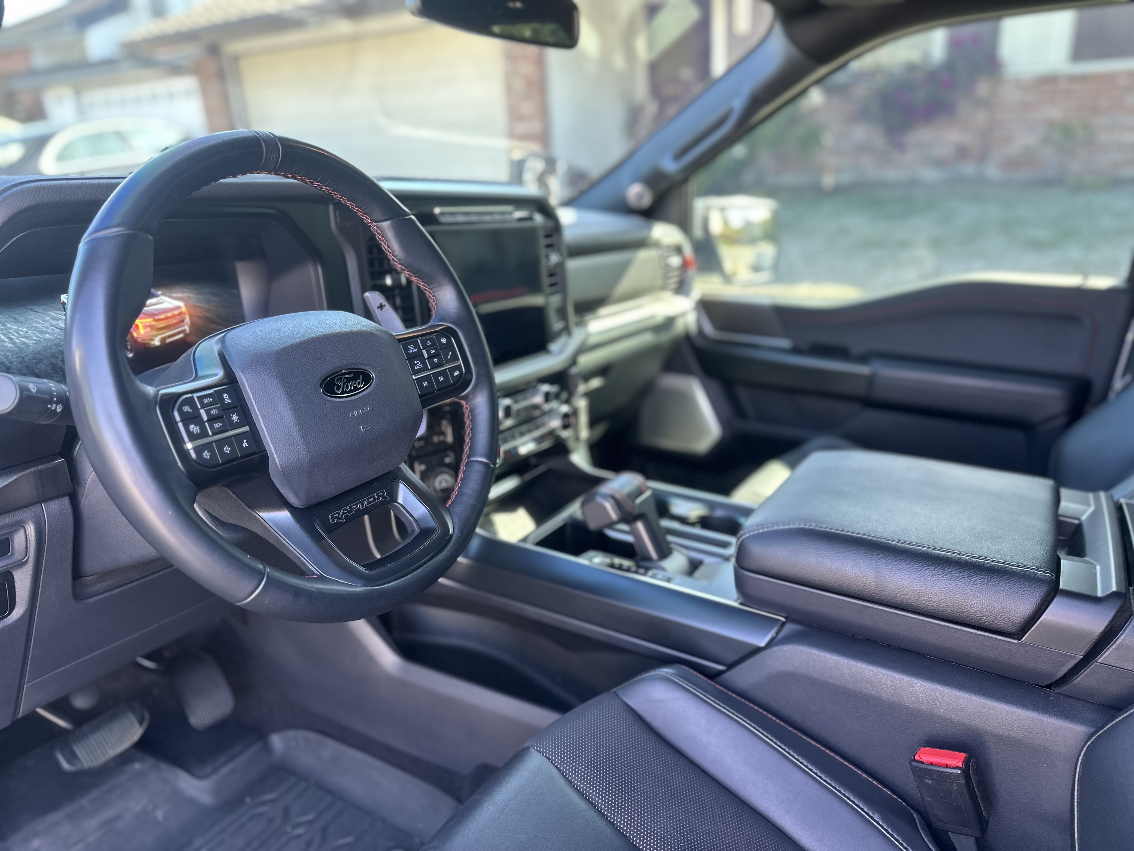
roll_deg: +4.0
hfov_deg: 71.6
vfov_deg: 56.8
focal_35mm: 24
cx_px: 567
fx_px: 786
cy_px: 426
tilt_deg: -20.2
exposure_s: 1/121
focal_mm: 6.86
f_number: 1.78
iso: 160
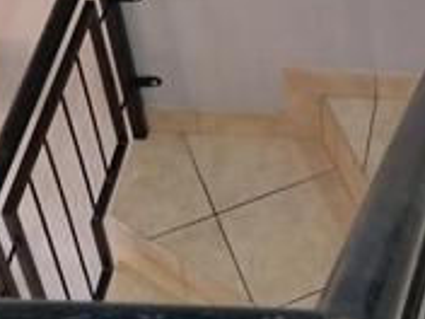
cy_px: -116
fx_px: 1449
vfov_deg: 12.1
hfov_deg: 15.9
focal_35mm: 118
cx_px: 543
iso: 1854
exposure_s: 1/25
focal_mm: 4.7
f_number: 1.8
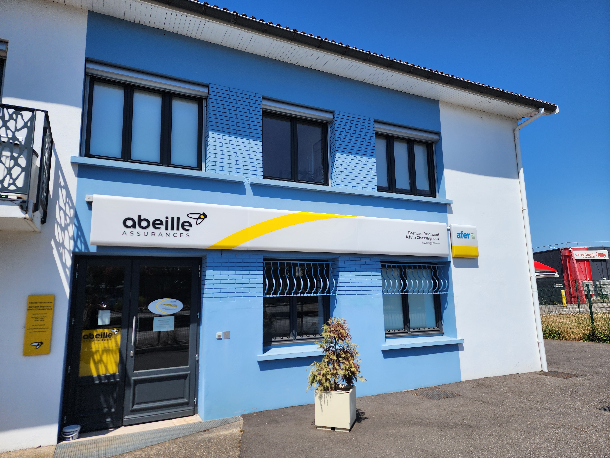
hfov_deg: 73.9
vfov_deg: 58.9
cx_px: 305
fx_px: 405
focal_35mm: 23
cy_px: 229
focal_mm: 6.4
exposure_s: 1/1276
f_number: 1.8
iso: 12
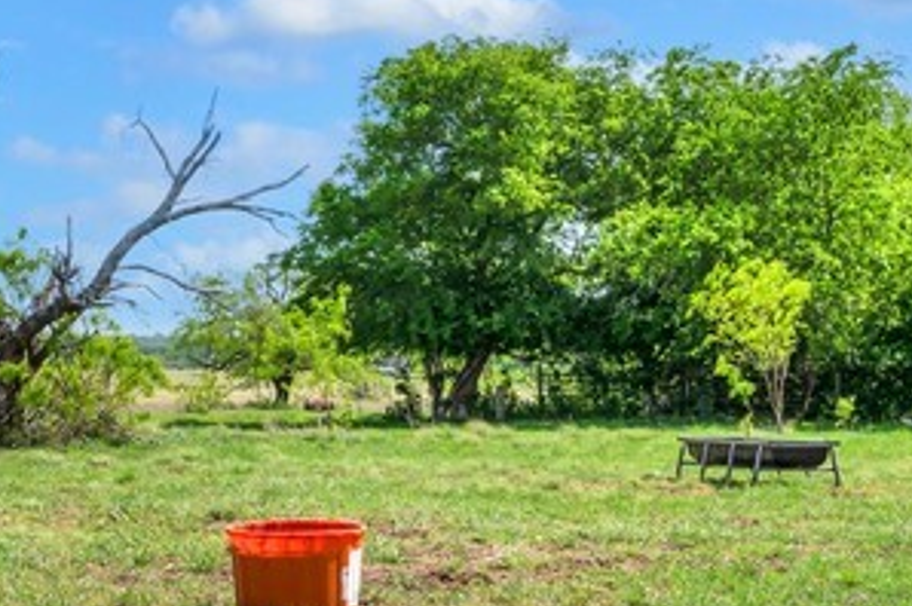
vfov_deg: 13.3
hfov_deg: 18.7
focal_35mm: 103
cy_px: 369
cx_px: -208
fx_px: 2606
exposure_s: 1/500
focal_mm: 30
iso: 100
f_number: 8
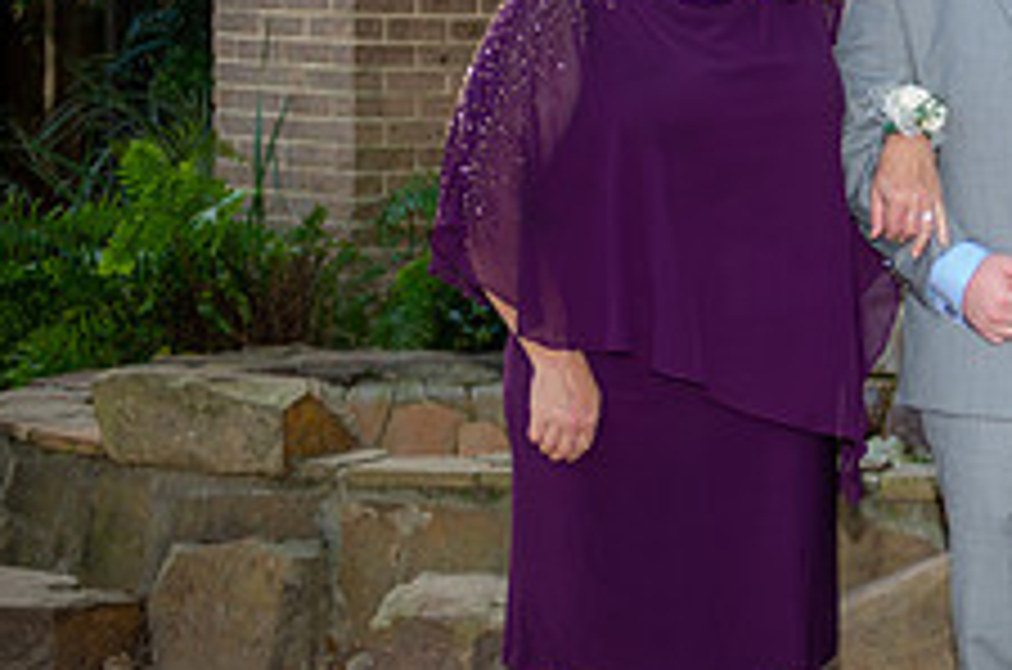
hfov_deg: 16.0
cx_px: 1156
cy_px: 229
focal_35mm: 124
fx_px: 3478
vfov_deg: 11.0
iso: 64
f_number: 2.8
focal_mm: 48
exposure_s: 1/60
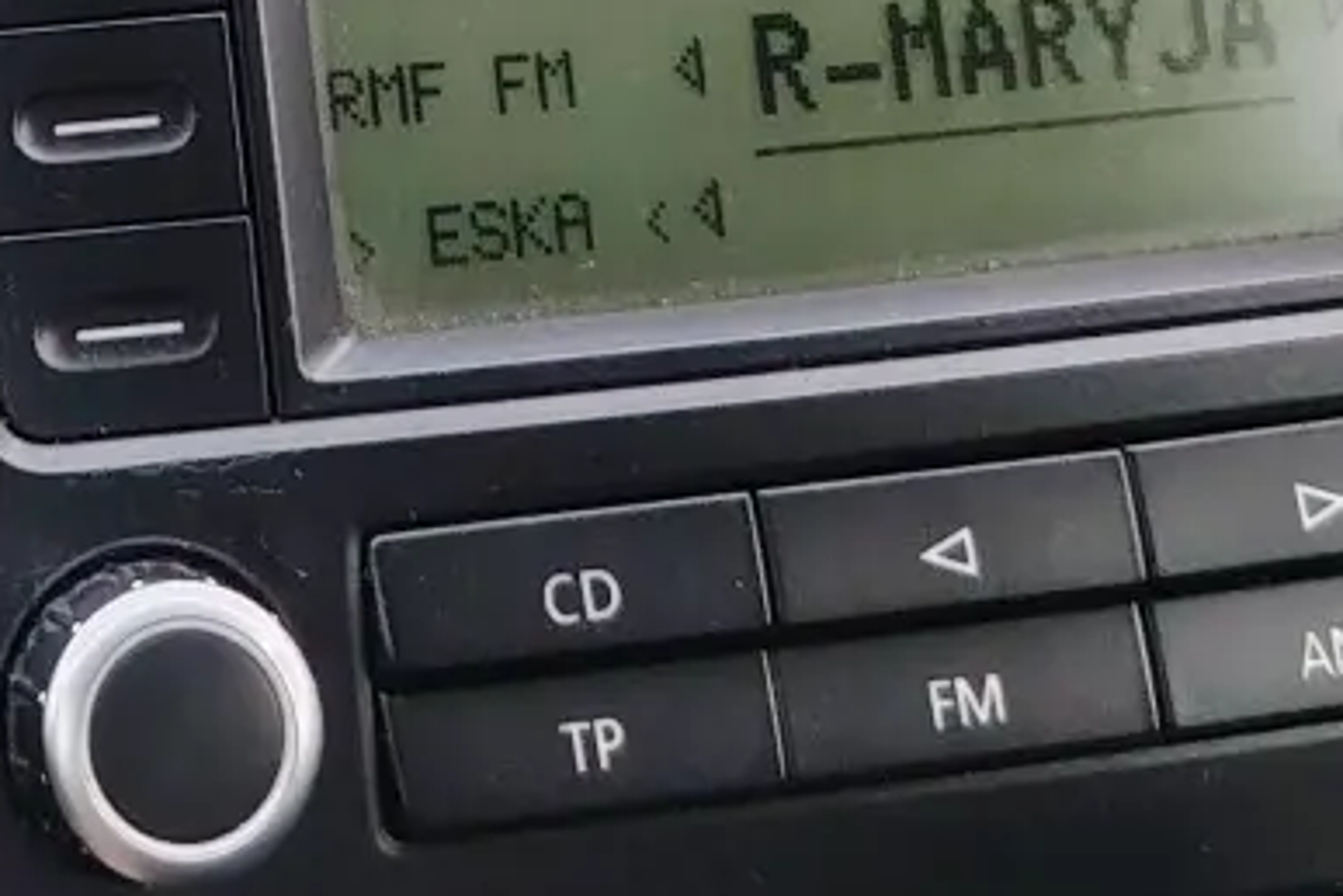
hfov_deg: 17.7
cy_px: -877
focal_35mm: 110
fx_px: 4103
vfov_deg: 11.3
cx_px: -288
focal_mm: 5.25
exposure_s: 1/138
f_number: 1.75
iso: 100
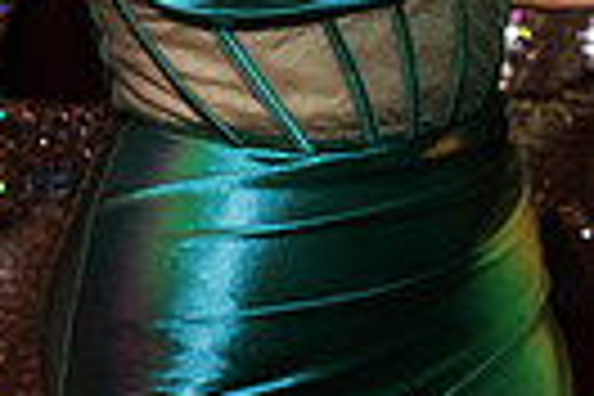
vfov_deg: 8.8
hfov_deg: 11.6
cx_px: -702
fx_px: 2541
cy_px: -45
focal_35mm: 154
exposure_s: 1/200
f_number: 5.6
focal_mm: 35
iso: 1600
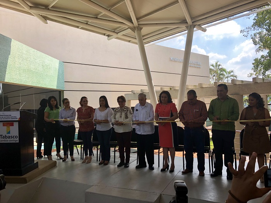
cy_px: 102
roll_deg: +2.4
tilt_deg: -0.1
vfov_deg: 49.7
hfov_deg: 63.4
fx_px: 219
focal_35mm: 28
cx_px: 136
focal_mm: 4
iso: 20
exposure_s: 1/750
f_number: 1.8
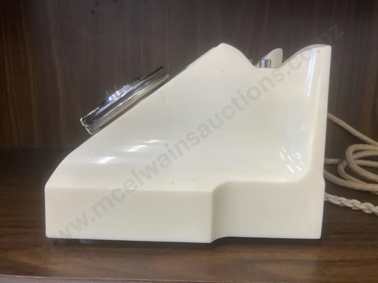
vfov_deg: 49.7
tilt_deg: -12.8
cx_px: 189
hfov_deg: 63.4
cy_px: 142
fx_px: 306
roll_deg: -1.6
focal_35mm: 28
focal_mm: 3.99
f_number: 1.8
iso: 50
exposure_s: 1/50
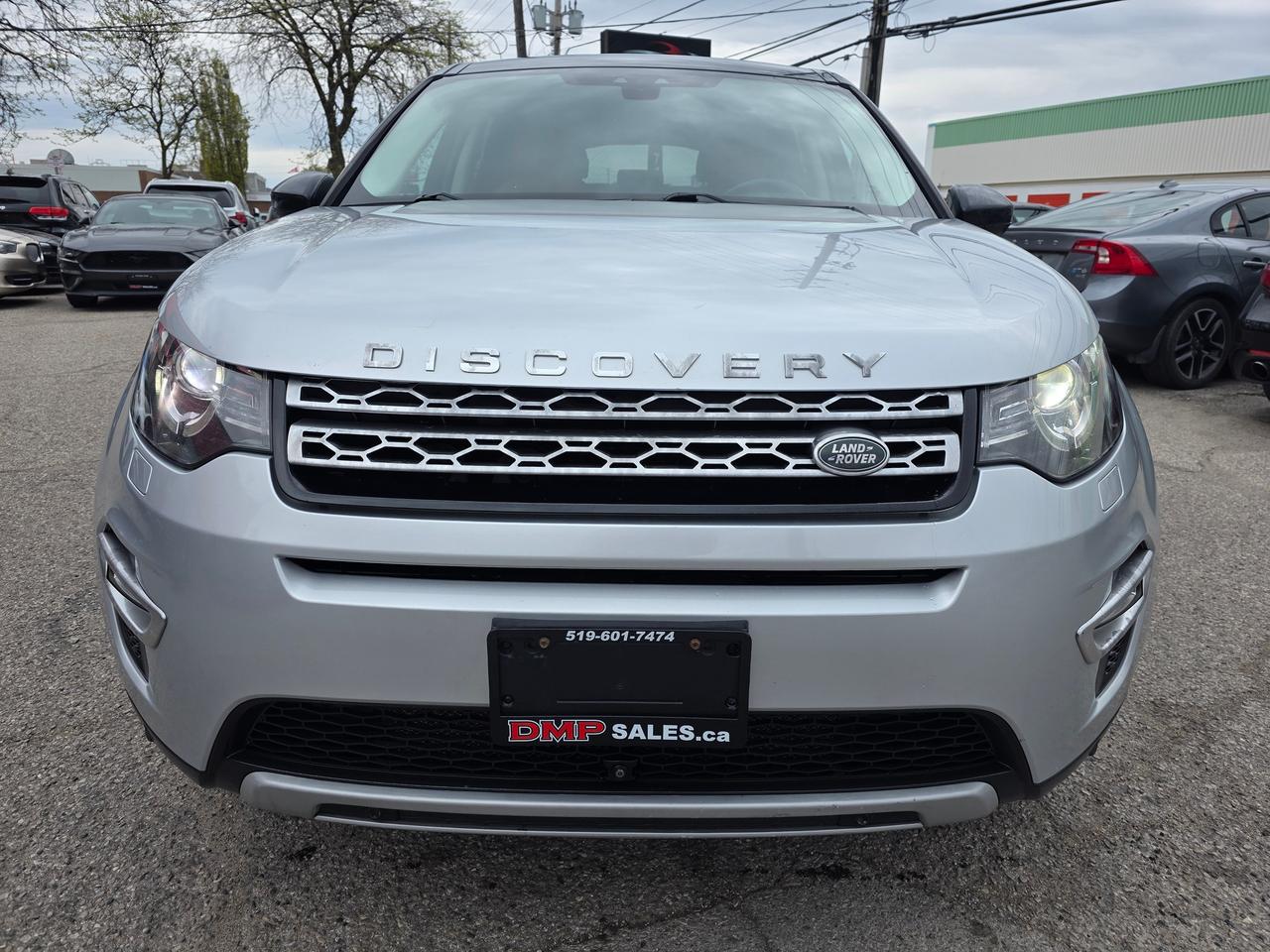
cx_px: 635
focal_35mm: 23
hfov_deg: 73.9
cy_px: 476
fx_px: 844
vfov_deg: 58.9
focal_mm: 6.3
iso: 80
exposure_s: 1/4145
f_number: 1.7
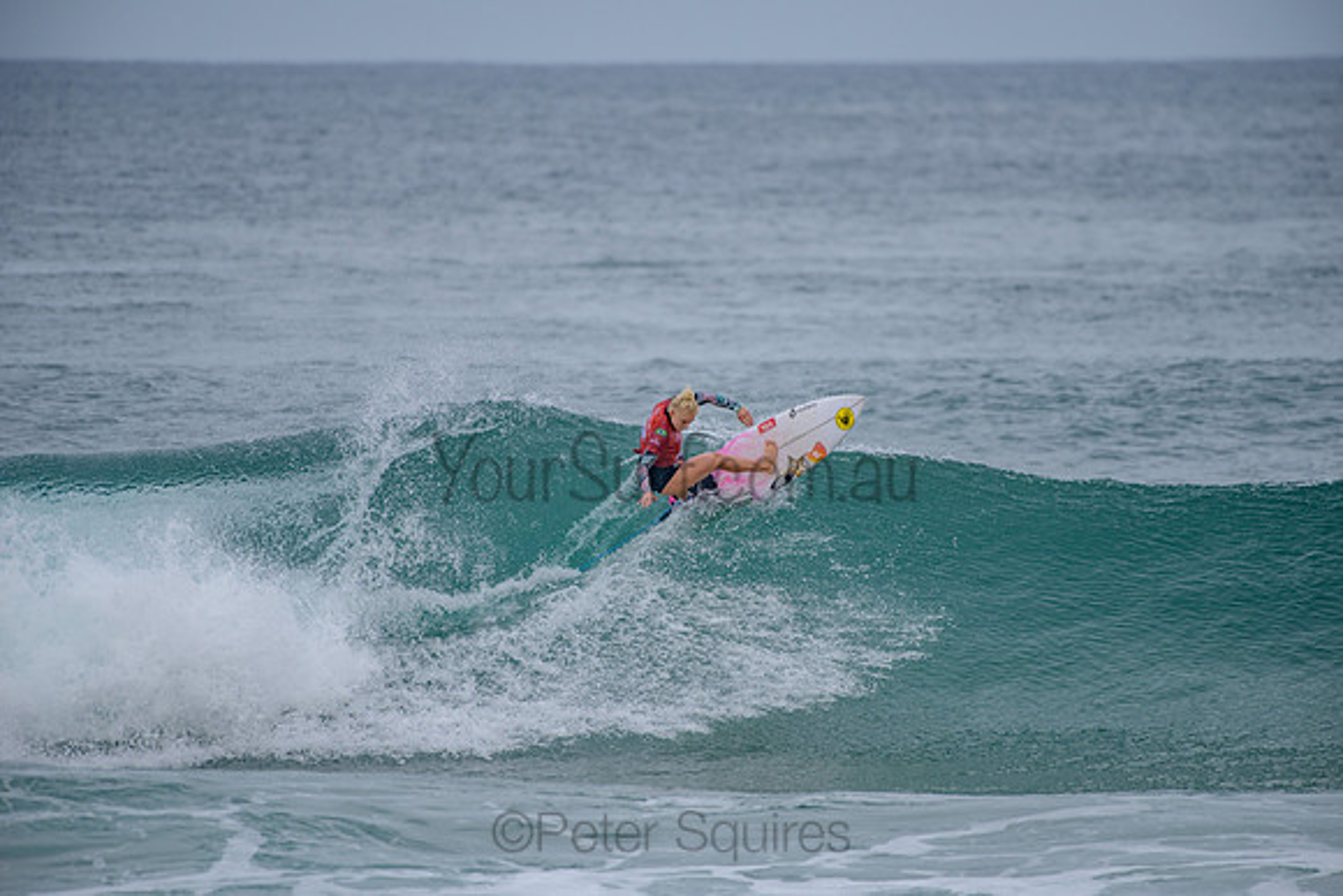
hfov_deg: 4.1
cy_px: 448
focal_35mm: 500
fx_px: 18656
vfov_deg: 2.8
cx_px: 672
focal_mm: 500
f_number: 5.6
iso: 280
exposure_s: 1/2000
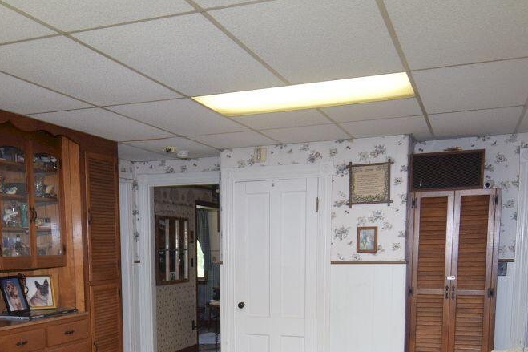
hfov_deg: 46.9
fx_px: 601
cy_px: 335
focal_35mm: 41
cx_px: 194
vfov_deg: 30.7
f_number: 5.6
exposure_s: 1/125
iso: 800
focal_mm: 12
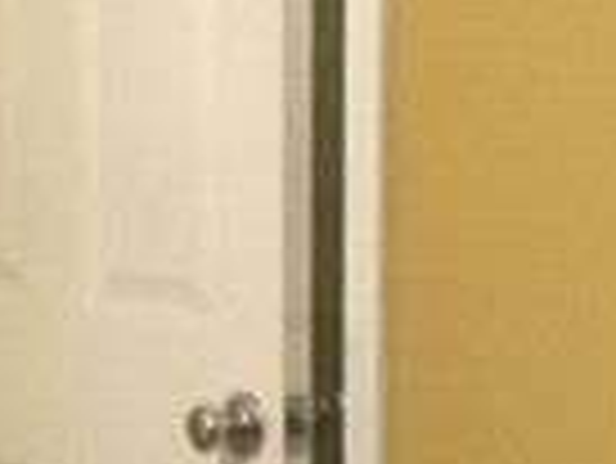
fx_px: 3865
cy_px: 716
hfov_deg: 9.1
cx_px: 99
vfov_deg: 6.8
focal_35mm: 217
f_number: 1.8
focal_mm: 3
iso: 500
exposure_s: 1/24
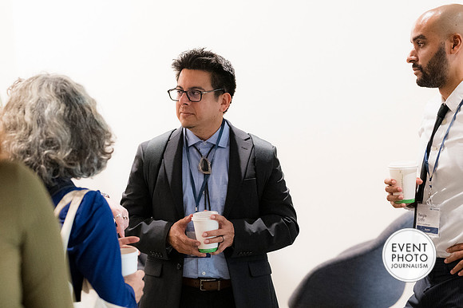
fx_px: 1594
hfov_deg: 16.5
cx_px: 232
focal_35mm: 124
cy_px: 154
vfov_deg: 11.0
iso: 3200
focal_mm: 83
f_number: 3.5
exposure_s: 1/160
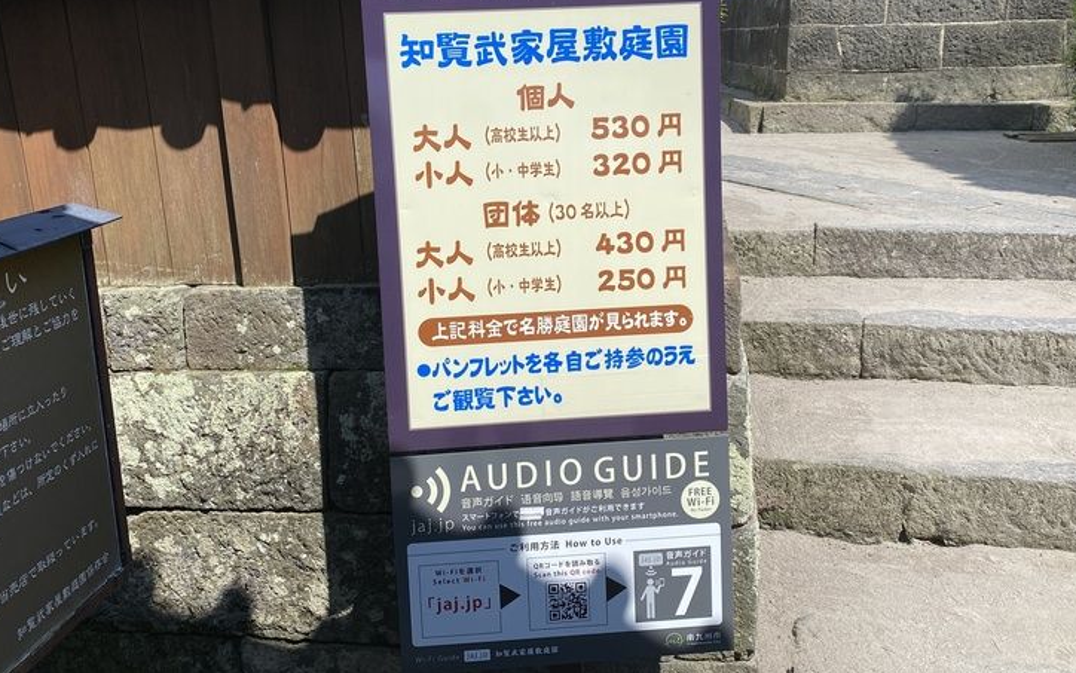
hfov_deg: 61.2
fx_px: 909
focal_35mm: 31
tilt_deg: -13.8
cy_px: 253
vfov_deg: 40.4
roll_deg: +0.6
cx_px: 537
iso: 32
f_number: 1.8
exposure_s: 1/3401
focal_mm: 4.25
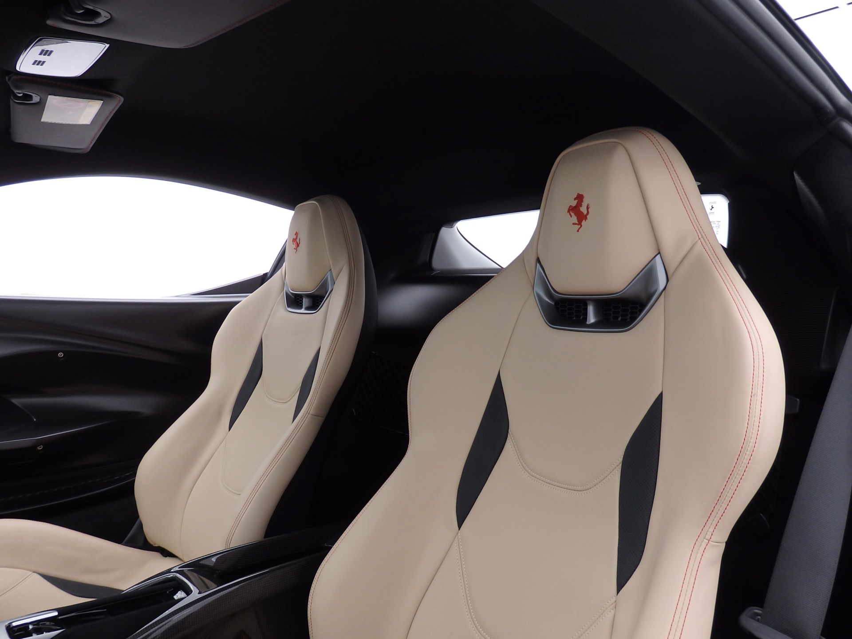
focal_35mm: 25
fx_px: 615
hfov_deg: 69.4
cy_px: 320
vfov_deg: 54.9
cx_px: 426
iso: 125
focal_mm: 4.5
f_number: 3
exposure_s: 1/30
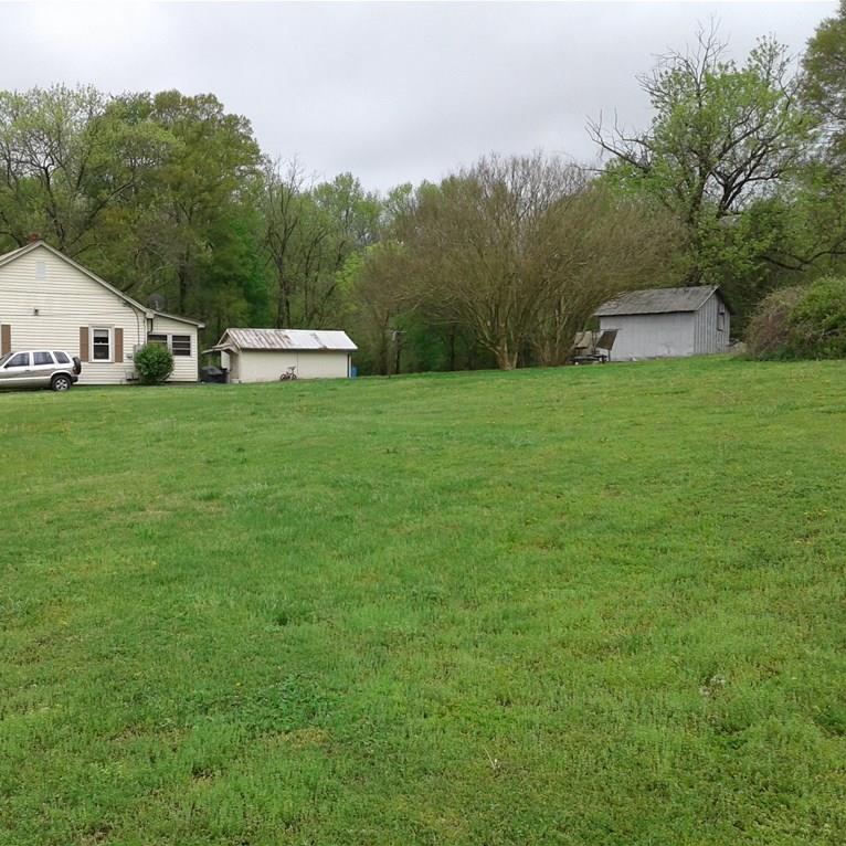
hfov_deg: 42.4
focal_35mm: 39
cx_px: 300
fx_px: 1078
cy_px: 423
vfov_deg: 42.8
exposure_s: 1/547
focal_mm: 3.3
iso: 50
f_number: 2.2
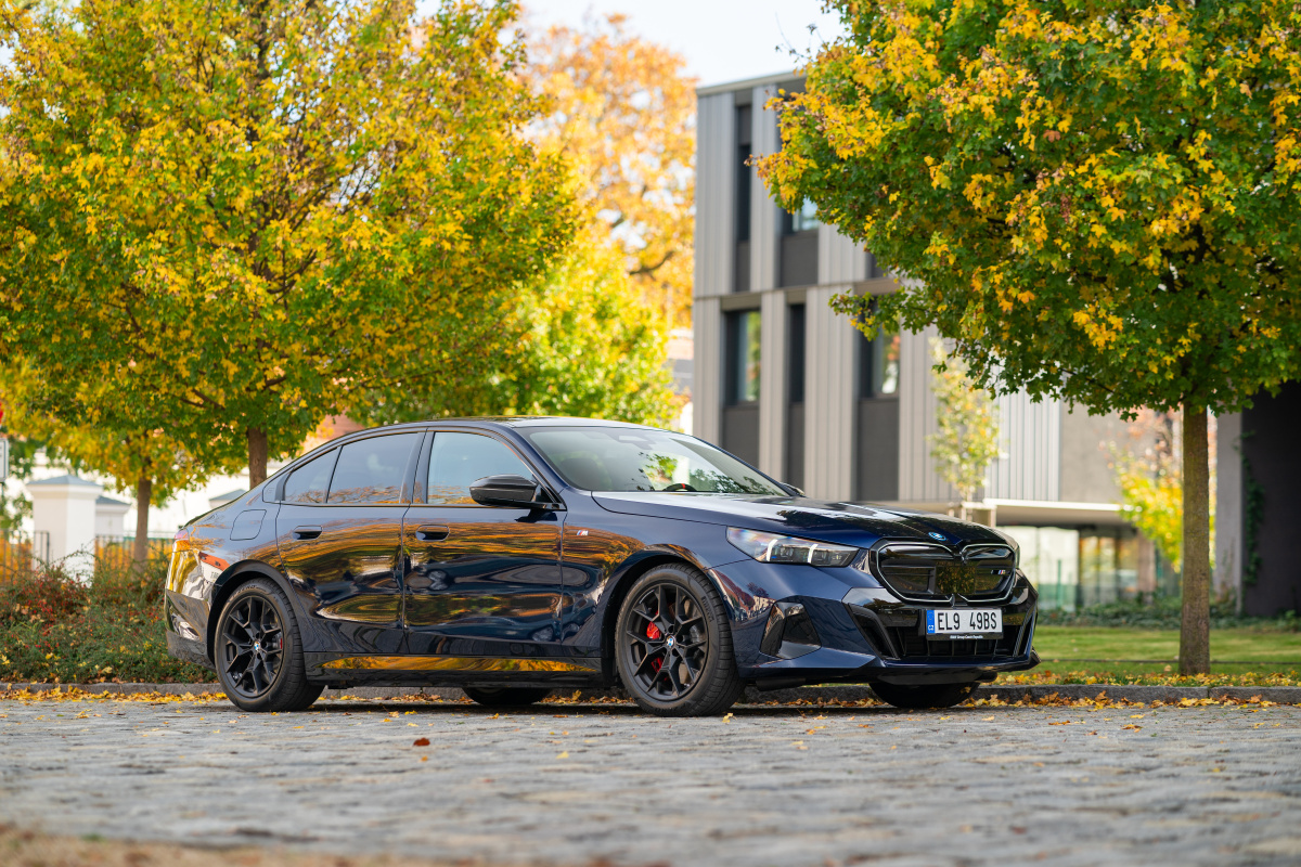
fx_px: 3072
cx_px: 650
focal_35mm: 85
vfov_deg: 16.1
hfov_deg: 23.9
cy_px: 434
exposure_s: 1/100
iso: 100
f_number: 2.8
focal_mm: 85
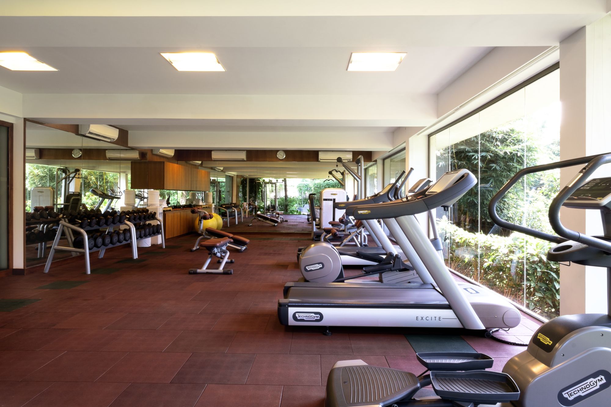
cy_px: 204
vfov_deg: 59.5
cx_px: 306
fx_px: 356
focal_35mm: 21
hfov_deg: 81.2
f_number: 22
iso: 200
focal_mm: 14
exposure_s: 2
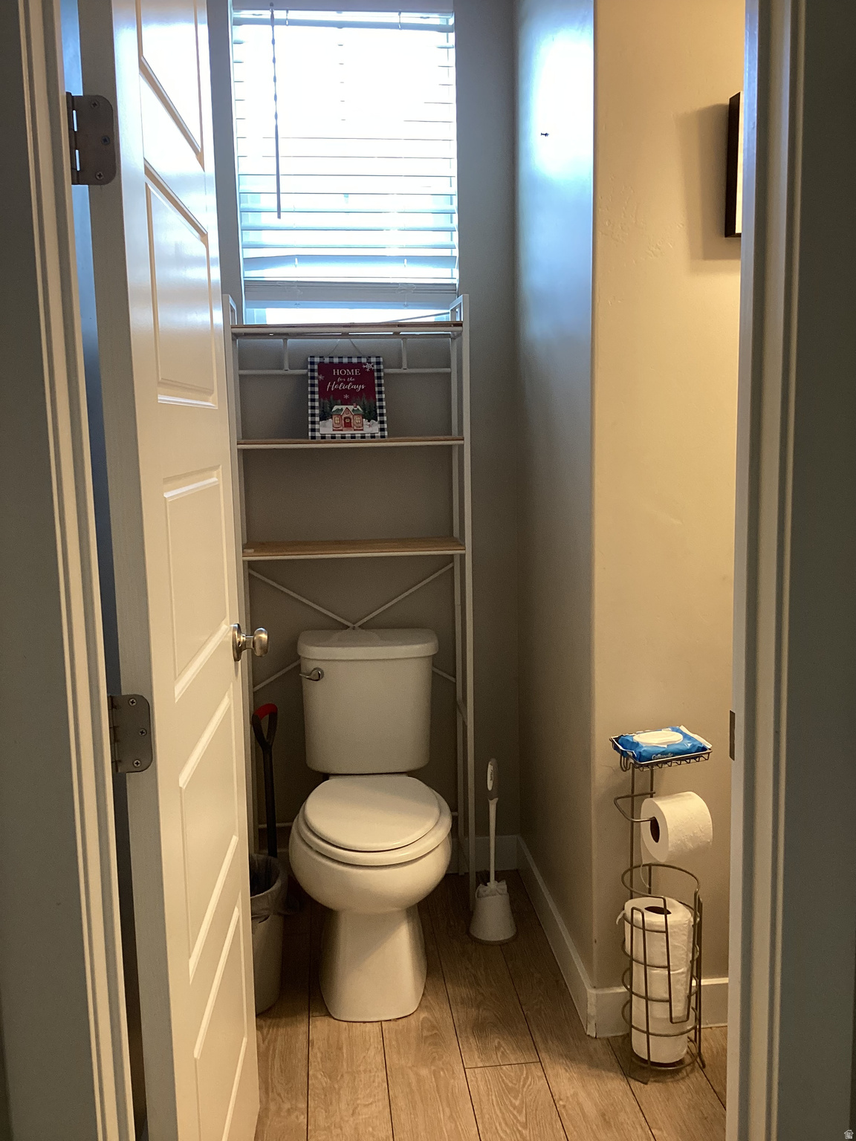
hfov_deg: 45.4
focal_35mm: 31
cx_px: 428
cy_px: 570
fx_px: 1022
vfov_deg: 58.4
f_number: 2.4
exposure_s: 1/50
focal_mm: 3.3
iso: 125
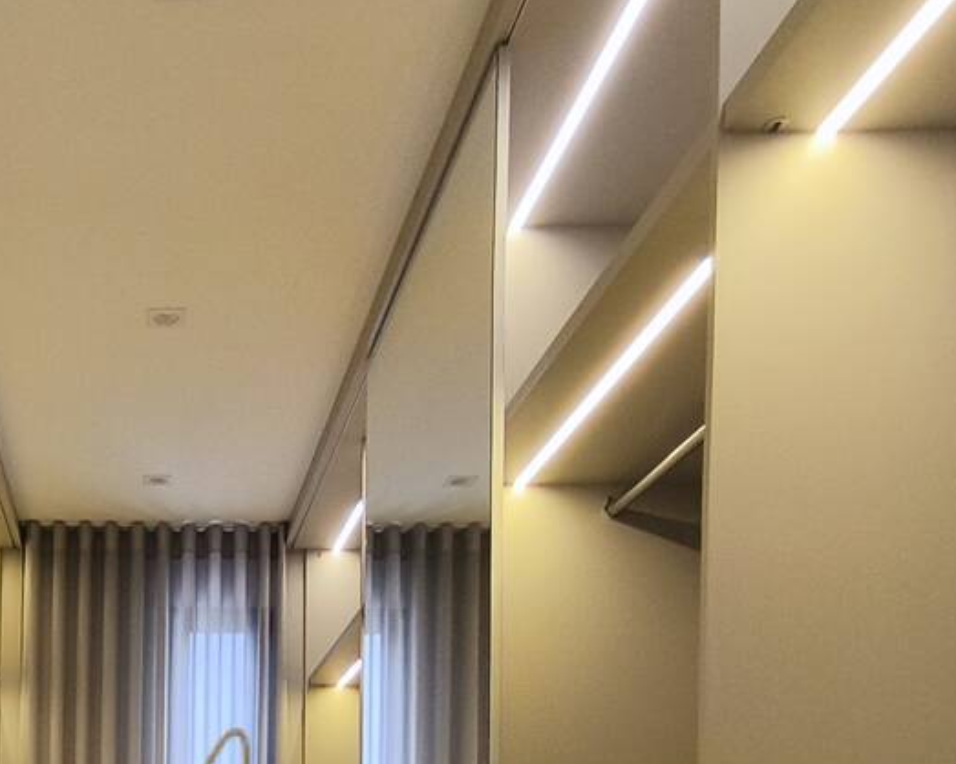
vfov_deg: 29.8
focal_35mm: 43
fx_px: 1216
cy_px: 921
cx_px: 106
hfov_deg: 39.9
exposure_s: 1/60
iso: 100
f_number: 2.2
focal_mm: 1.65
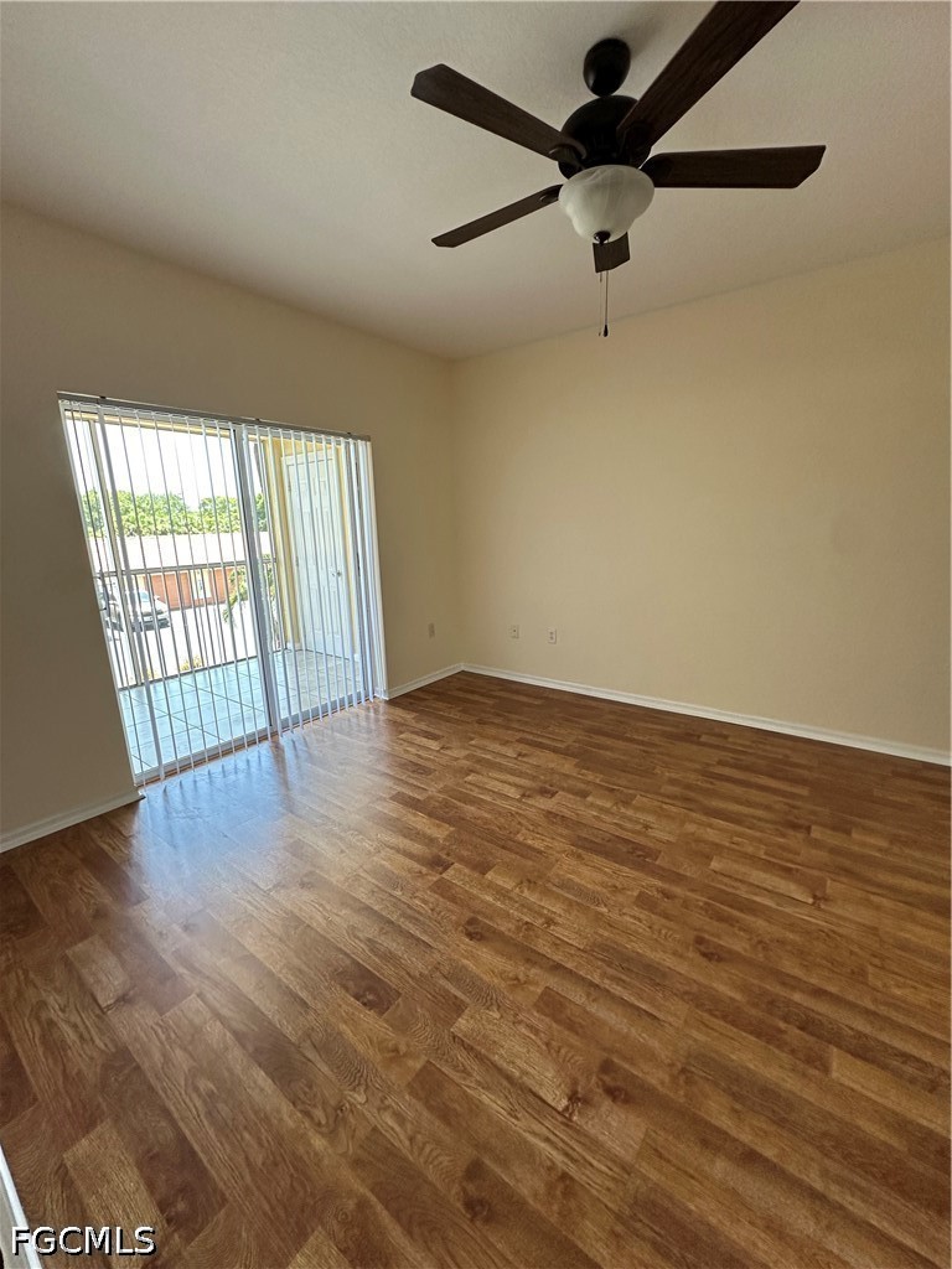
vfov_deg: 102.1
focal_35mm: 14
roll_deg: +1.5
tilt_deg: -11.8
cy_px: 634
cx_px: 476
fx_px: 513
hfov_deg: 85.7
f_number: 2.2
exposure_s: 1/120
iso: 250
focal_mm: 2.22
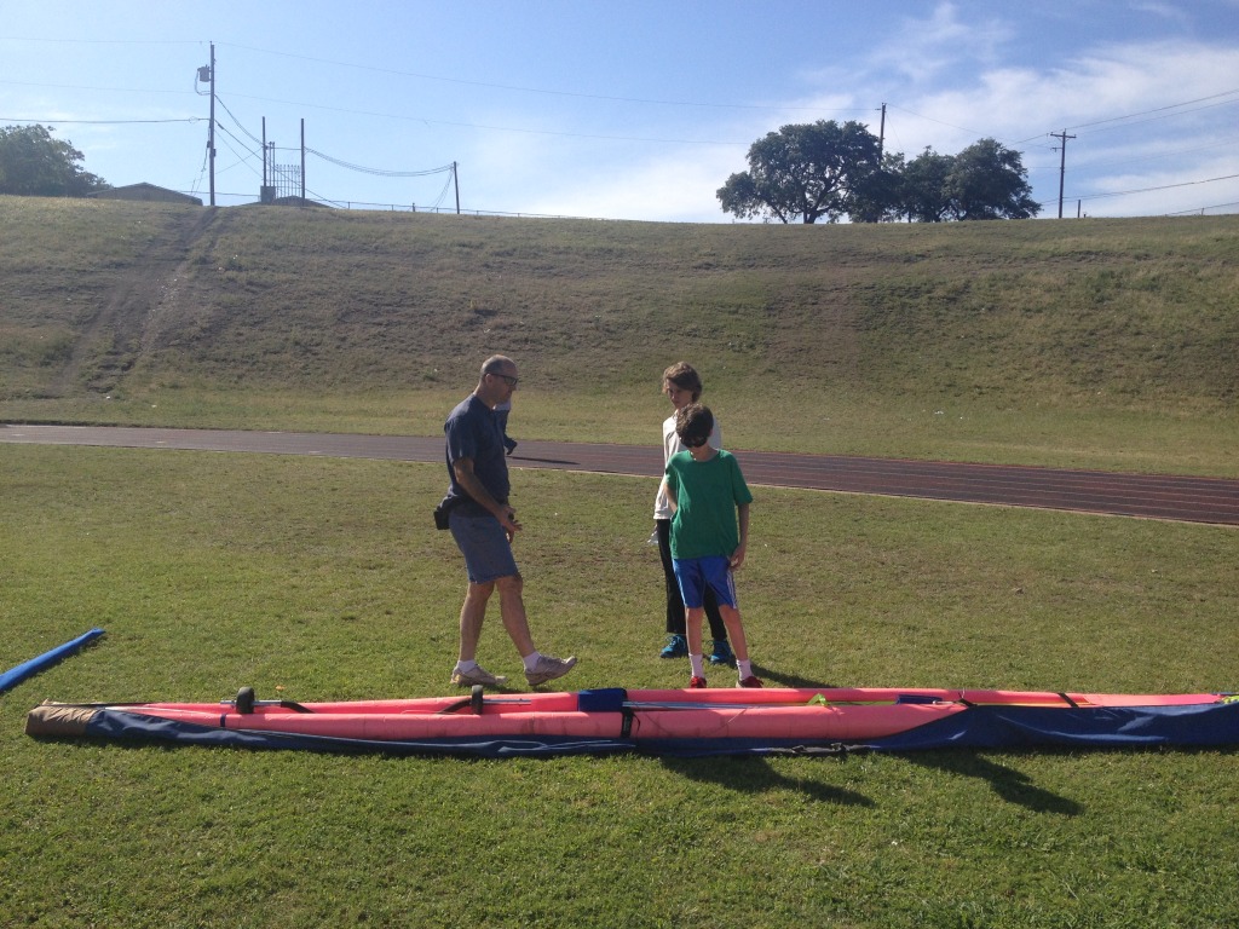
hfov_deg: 52.6
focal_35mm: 35
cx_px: 620
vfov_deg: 40.7
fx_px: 1253
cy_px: 464
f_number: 2.4
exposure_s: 1/1905
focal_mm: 4.28
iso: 50
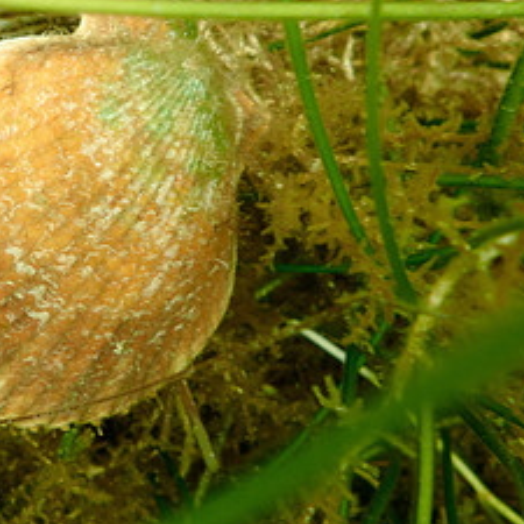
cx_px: 40
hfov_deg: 28.7
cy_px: 132
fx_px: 976
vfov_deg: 29.6
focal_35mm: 57
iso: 100
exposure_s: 1/100
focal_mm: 4.5
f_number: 2
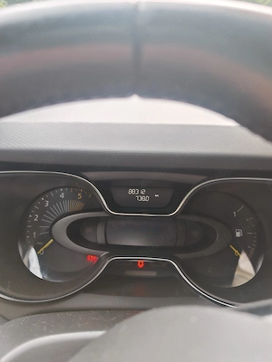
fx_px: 283
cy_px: 181
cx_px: 136
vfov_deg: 65.3
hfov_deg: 51.4
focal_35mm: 27
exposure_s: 1/110
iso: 50
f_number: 2
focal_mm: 6.83
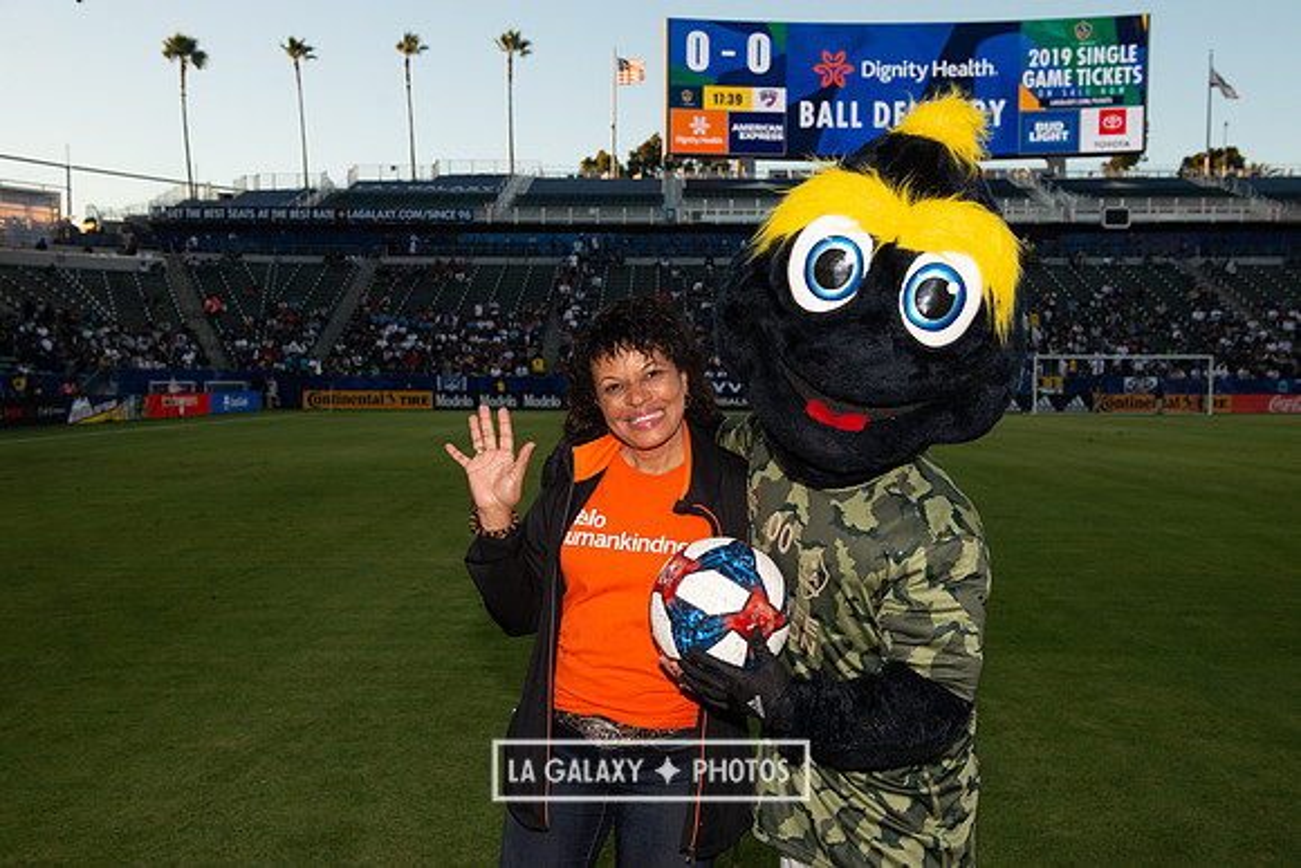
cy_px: 434
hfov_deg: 53.1
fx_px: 1301
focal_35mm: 36
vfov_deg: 36.9
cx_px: 650
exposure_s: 1/640
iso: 800
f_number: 7.1
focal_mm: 36
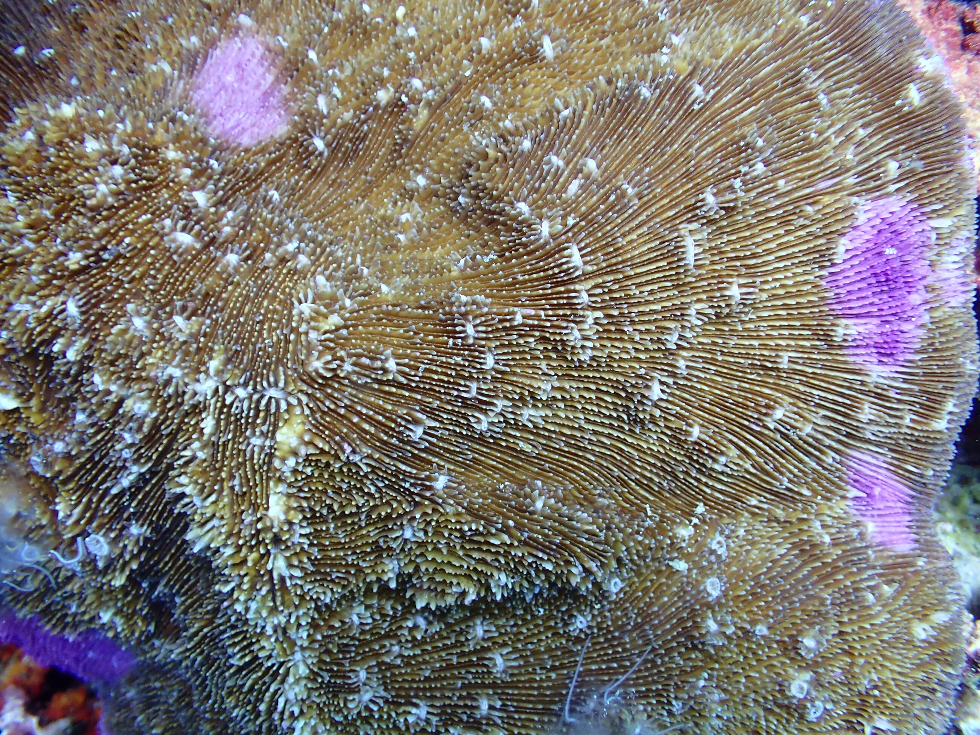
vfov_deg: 46.8
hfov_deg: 60.0
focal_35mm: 30
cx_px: 490
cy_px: 368
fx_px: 849
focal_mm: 5.4
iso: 125
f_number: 2.3
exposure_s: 1/125
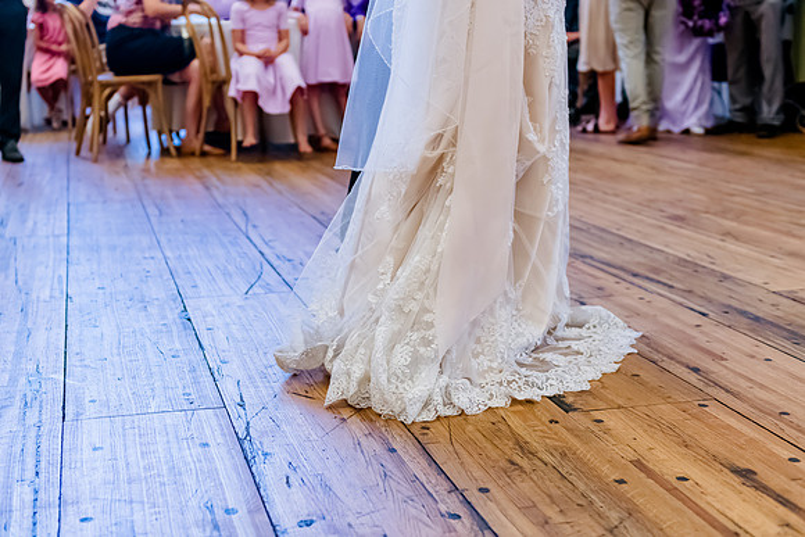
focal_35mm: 54
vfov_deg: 24.9
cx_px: 337
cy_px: 221
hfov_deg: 36.5
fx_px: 1217
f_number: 3.2
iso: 3200
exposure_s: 1/640
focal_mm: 44
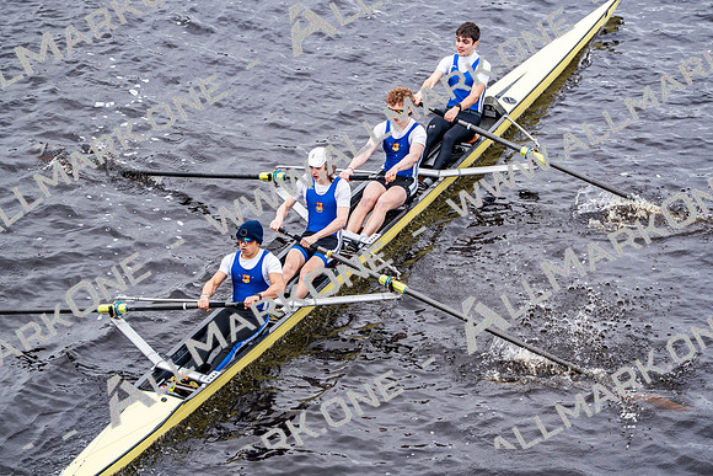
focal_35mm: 200
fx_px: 3962
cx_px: 356
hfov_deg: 10.3
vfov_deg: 6.9
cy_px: 238
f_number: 2.8
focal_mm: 200
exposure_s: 1/2000
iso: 400
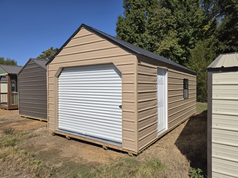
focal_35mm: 23
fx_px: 158
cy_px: 89
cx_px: 119
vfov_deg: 58.9
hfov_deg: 73.9
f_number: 1.4
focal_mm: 6.5
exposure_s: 1/7939
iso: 40
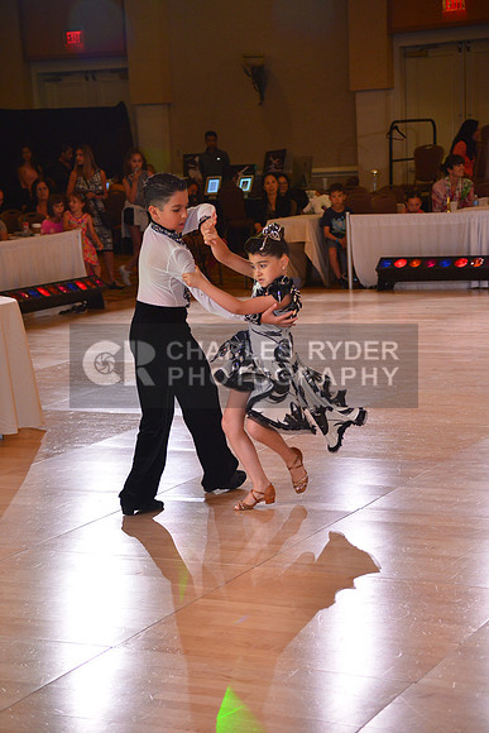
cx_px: 244
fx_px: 1751
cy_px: 366
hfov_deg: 15.9
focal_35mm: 86
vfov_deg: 23.6
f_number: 5
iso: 2000
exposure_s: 1/250
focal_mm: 86
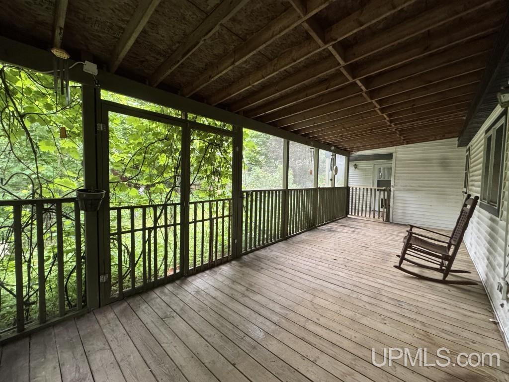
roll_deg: -1.5
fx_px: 206
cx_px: 254
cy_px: 191
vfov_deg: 85.7
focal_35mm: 14
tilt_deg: -3.8
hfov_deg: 102.1
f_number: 2.2
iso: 320
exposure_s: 1/93
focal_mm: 2.22
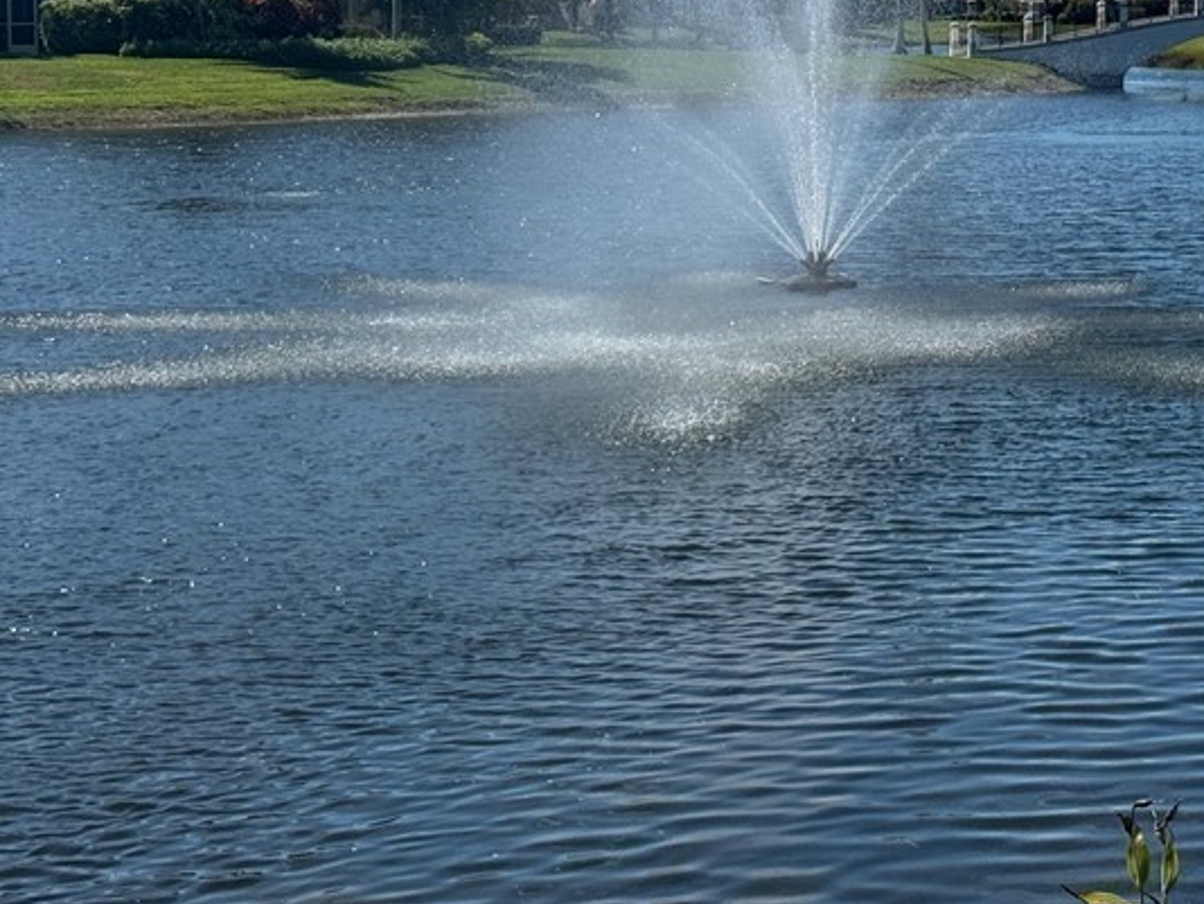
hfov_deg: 21.1
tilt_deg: -3.9
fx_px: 3201
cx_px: 897
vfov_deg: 15.9
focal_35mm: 92
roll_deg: -0.1
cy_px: 149
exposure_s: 1/5376
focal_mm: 6.76
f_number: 1.78
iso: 64
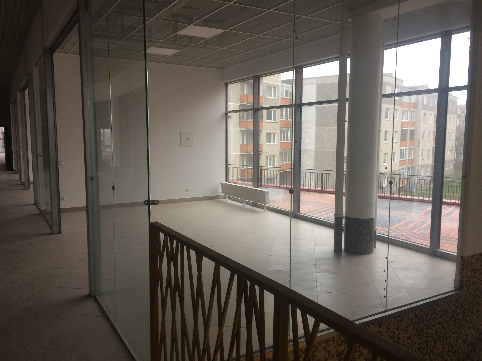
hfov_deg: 61.7
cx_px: 241
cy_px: 180
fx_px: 404
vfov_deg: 48.2
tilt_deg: -5.9
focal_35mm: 29
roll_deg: -0.2
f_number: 2.2
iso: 100
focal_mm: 4.15
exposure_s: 1/33
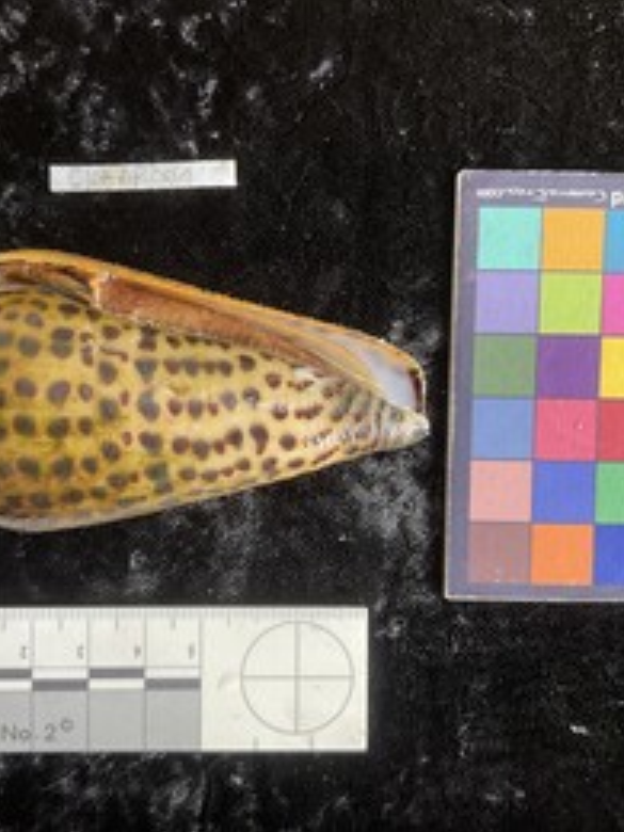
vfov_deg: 47.9
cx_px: 240
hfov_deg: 36.6
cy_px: 414
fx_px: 937
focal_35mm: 39
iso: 40
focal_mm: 3
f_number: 1.8
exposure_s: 1/60
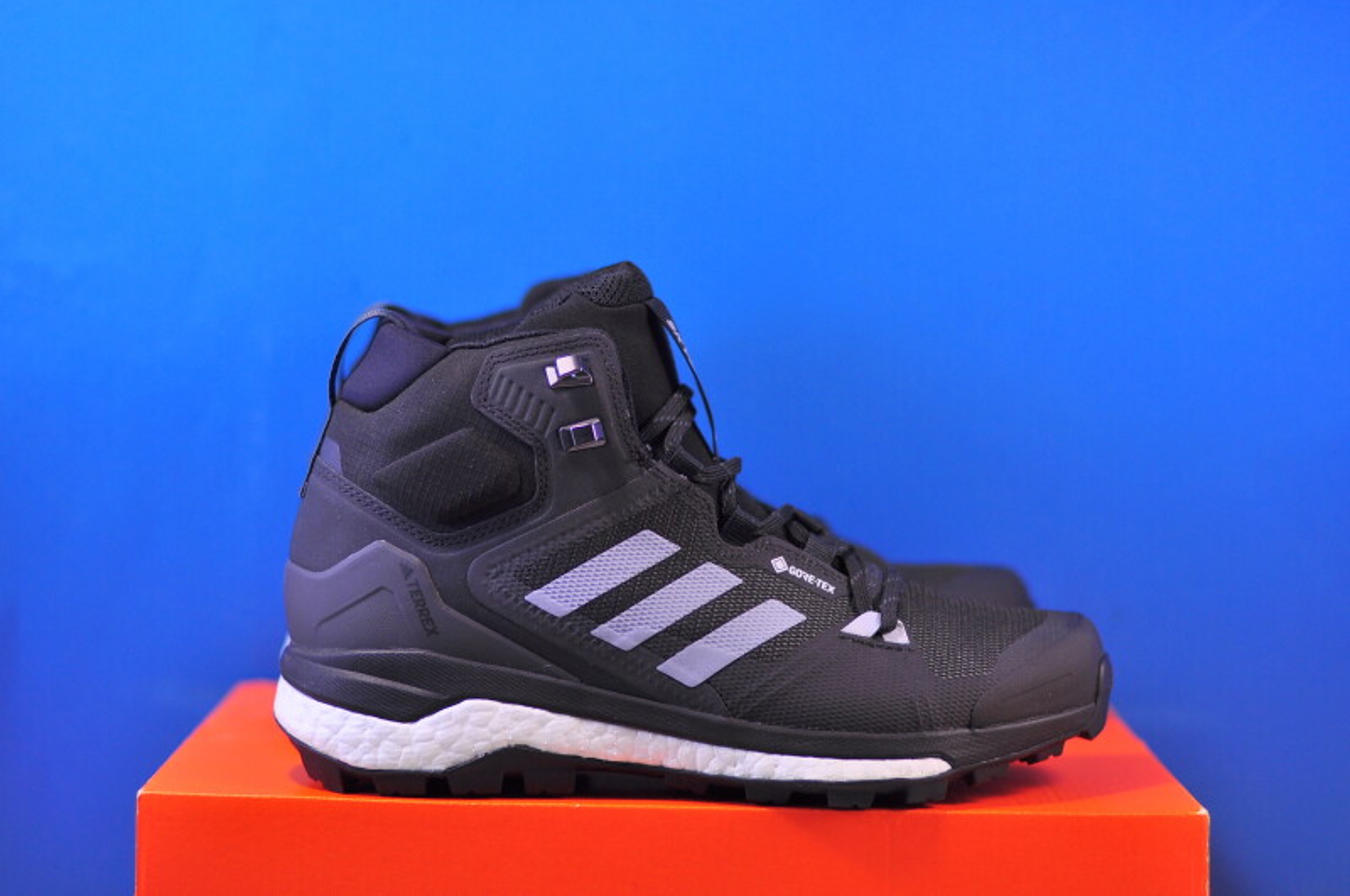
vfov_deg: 18.1
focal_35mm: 75
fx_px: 2808
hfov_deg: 27.0
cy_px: 448
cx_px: 675
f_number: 2
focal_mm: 50
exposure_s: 1/320
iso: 250
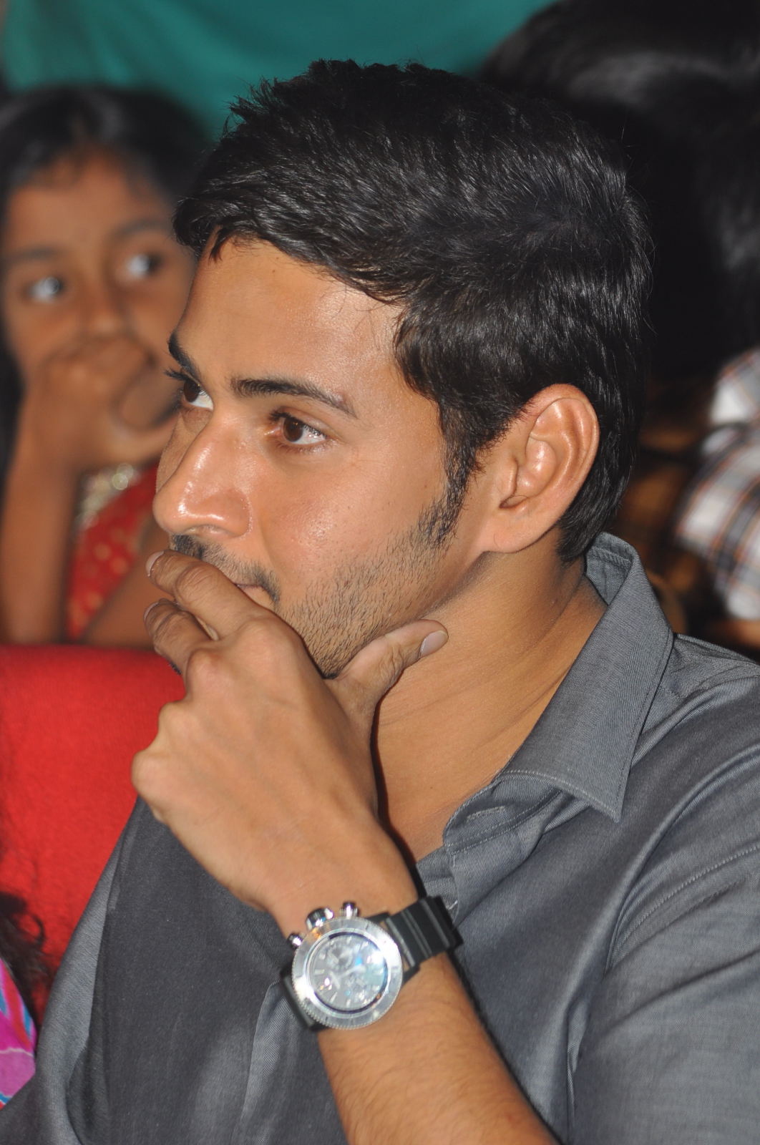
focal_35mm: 300
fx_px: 9528
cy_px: 572
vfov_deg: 6.9
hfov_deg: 4.6
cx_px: 380
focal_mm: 200
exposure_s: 1/100
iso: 320
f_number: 7.1
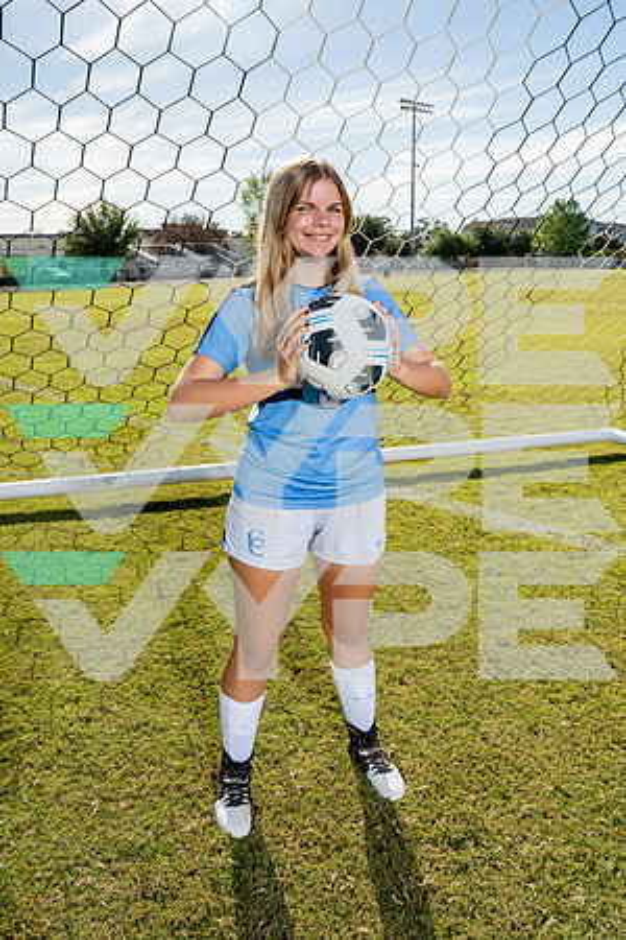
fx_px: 730
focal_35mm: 28
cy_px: 470
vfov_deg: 65.5
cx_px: 313
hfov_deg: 46.4
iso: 200
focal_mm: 28
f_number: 11
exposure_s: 1/250
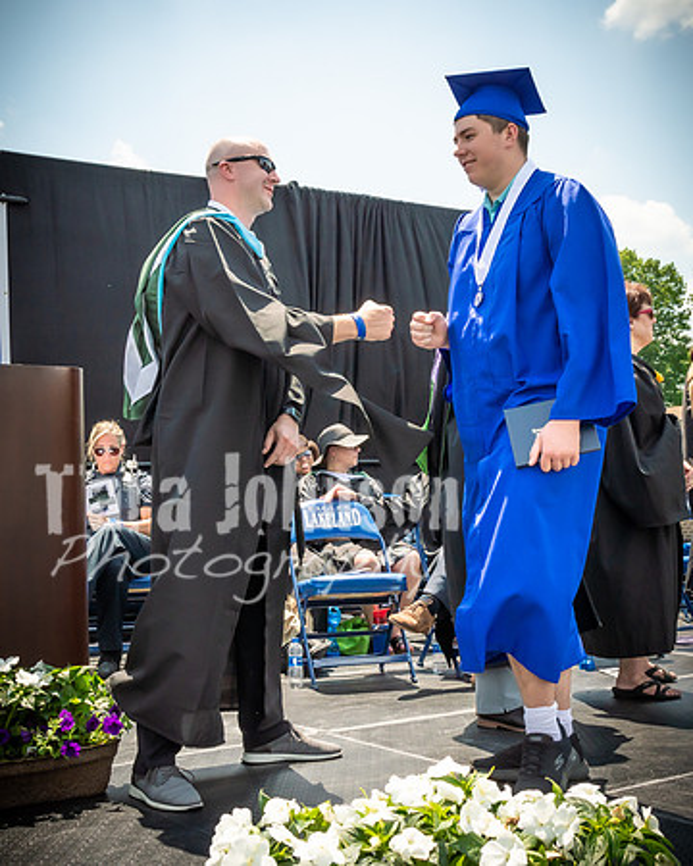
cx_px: 351
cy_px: 430
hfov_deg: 32.7
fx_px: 1181
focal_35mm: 46
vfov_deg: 40.3
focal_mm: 20
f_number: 7.1
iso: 200
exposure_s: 1/800
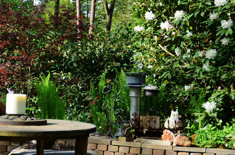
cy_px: 105
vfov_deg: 13.5
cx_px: 38
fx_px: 658
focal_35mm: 101
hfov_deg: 20.0
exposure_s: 1/160
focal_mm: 31
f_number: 4.5
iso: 100
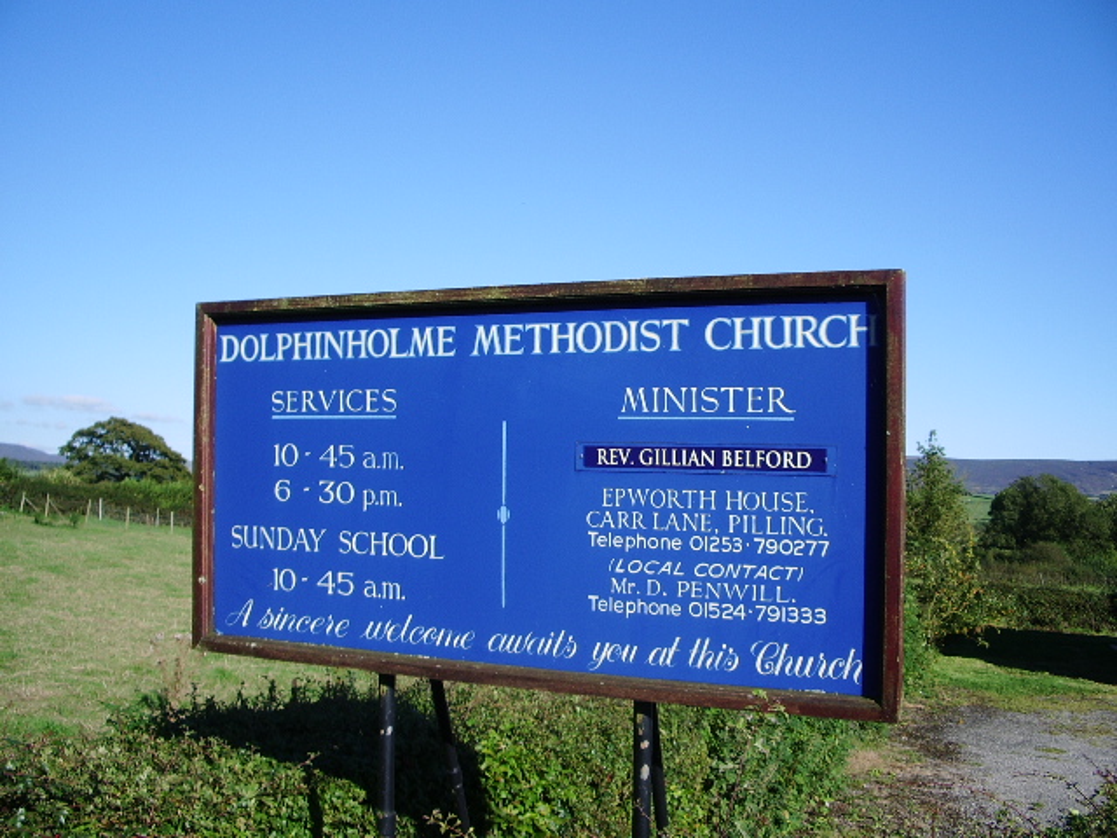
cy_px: 419
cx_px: 558
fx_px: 1129
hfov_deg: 52.6
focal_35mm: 35
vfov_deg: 40.7
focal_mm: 5.8
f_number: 4.3
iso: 50
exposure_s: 1/320
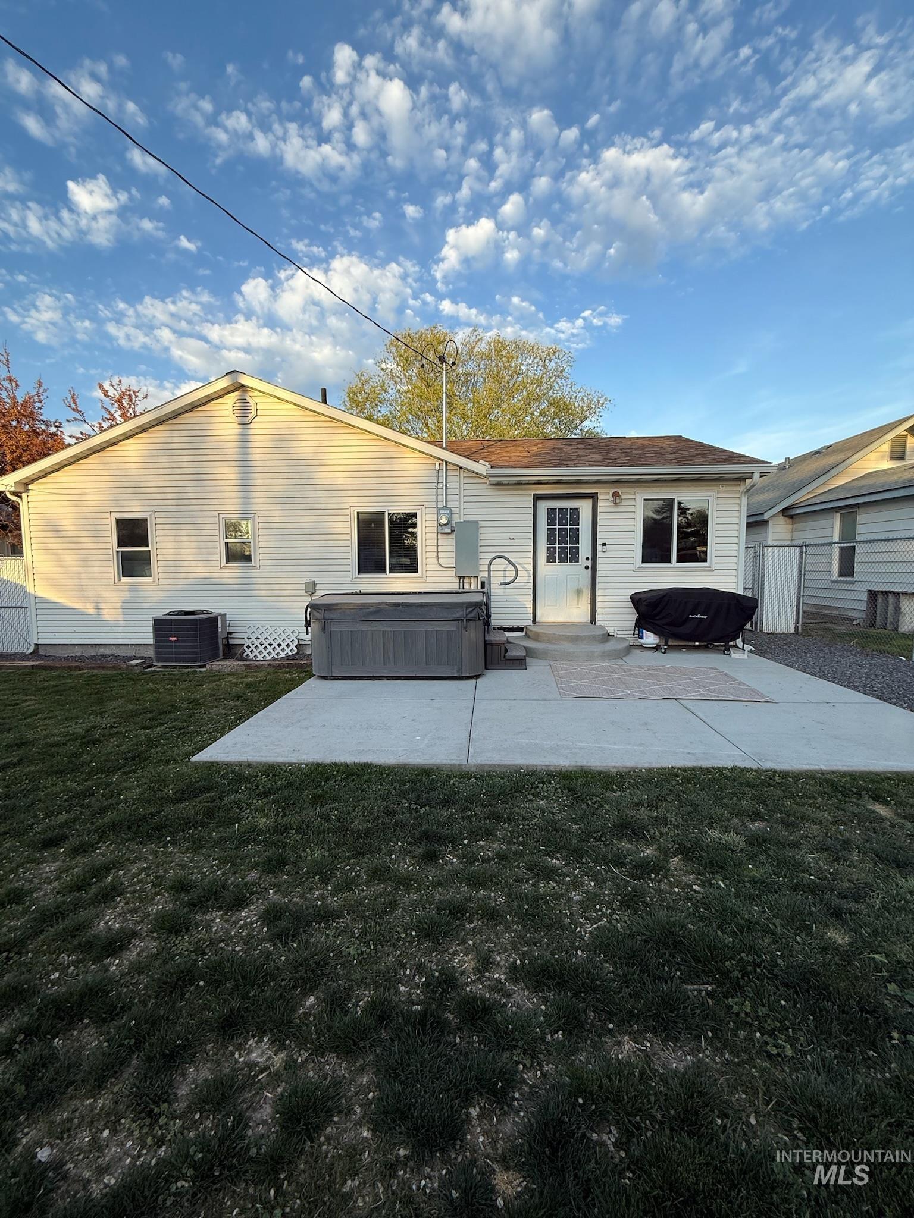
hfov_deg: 85.7
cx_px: 457
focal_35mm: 14
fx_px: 493
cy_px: 609
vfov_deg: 102.1
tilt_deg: -4.5
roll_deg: -0.1
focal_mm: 2.22
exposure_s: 1/427
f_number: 2.2
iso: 50
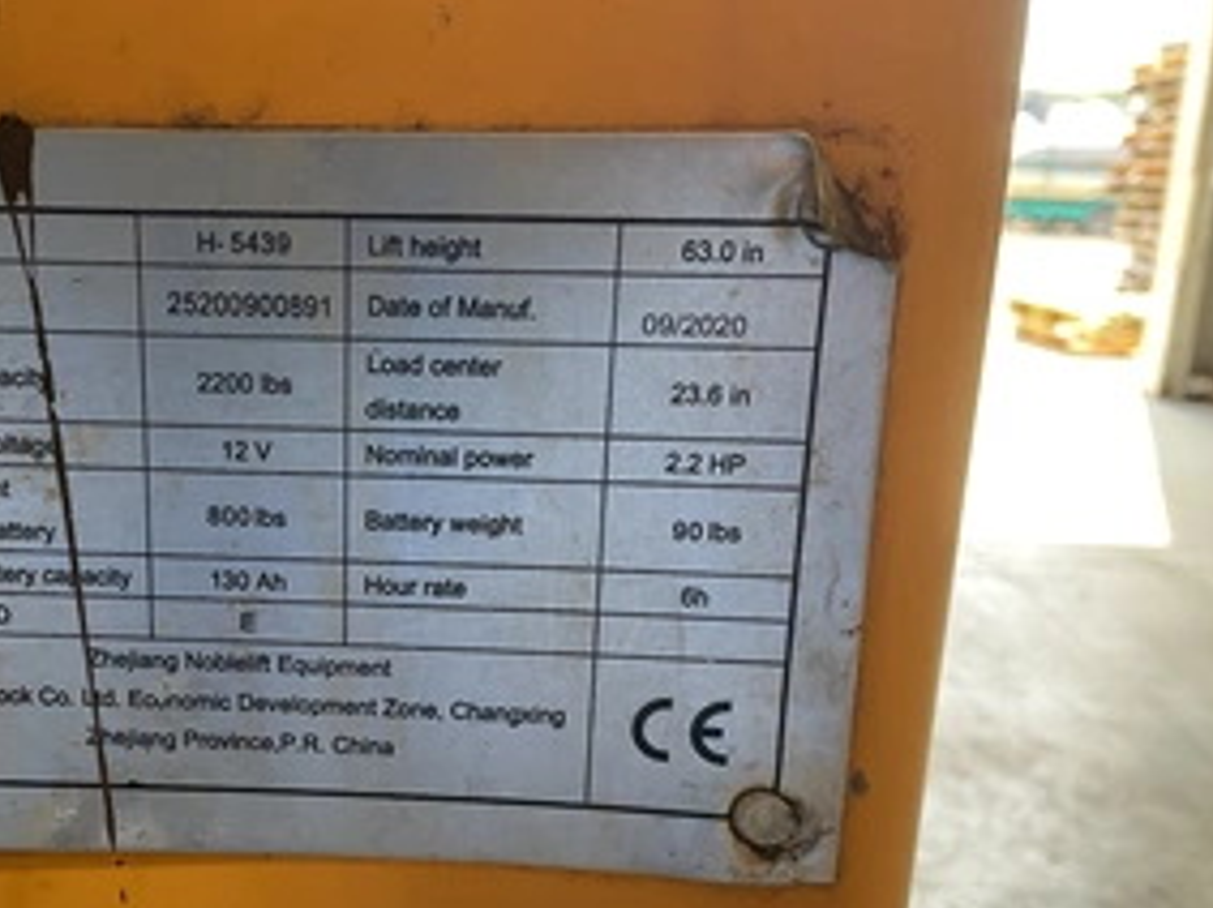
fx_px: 1436
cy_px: 570
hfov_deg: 45.0
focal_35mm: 41
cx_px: 394
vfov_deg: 34.9
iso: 64
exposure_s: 1/92
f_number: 1.8
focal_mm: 3
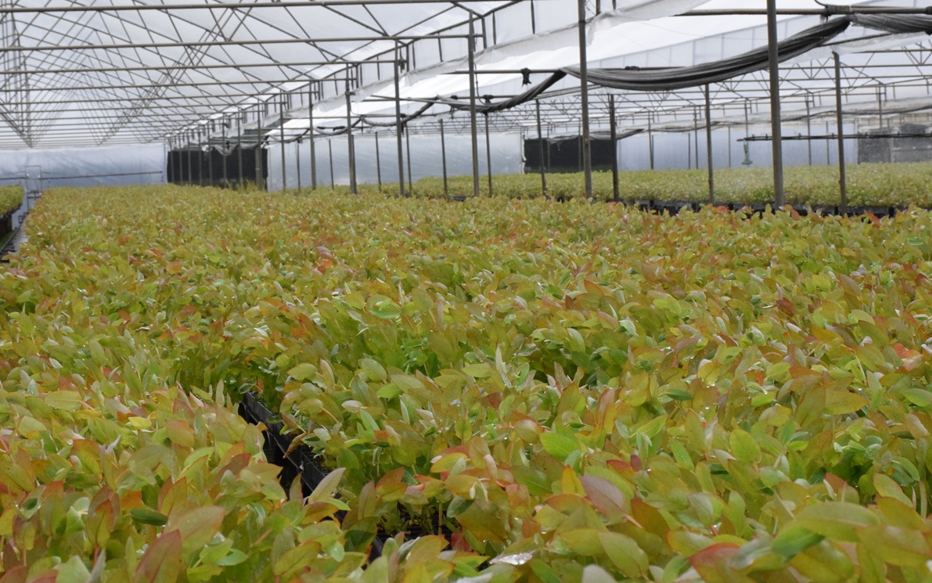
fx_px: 1956
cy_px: 303
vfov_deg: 16.9
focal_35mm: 77
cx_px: 468
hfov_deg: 26.8
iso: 3200
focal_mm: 50
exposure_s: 1/800
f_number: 14
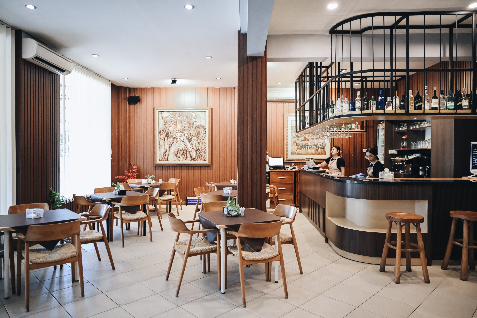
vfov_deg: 53.1
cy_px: 159
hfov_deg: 73.7
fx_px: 318
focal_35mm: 24
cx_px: 238
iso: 3200
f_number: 2.8
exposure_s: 1/320
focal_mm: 24
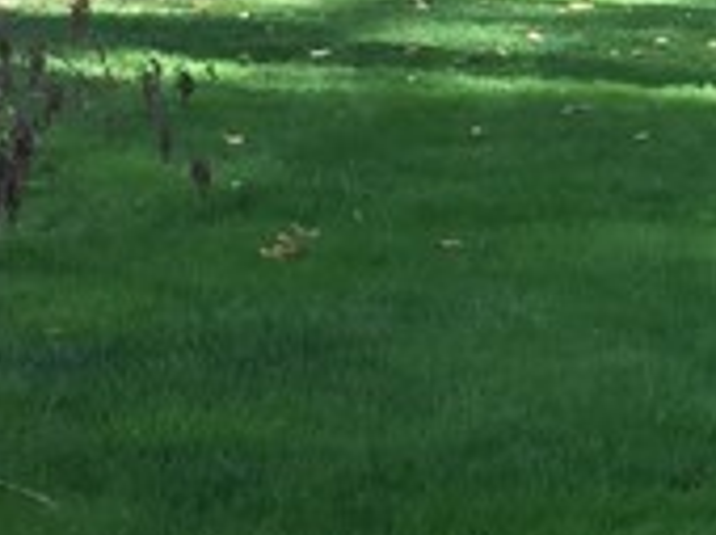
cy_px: 126
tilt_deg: -5.4
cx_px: 1268
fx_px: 3615
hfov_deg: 10.6
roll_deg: -1.0
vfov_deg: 8.5
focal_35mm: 175
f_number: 2.2
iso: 40
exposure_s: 1/120
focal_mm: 4.15
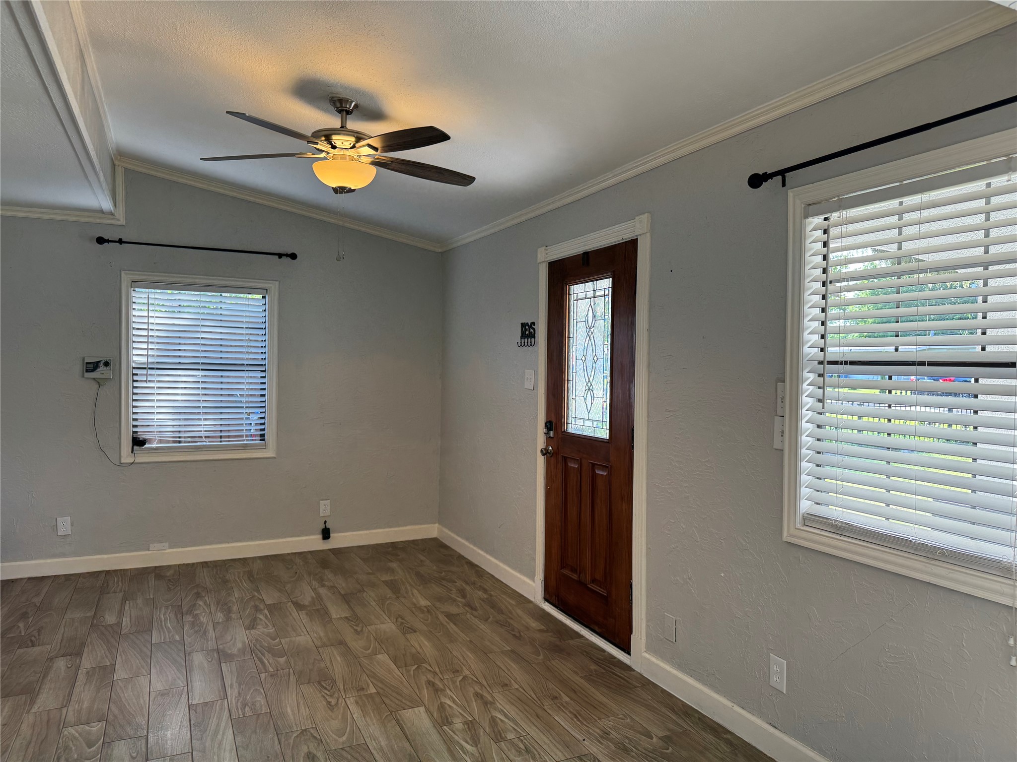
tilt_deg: -2.2
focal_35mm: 24
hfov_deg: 71.6
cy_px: 381
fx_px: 705
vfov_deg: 56.8
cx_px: 508
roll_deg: -1.1
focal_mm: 6.76
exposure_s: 1/120
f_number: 1.78
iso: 100
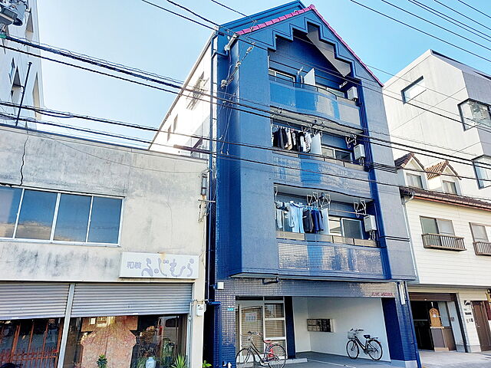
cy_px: 184
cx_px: 246
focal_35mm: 24
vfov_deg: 56.8
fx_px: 340
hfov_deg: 71.6
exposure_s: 1/352
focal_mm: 5.23
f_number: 1.8
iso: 25
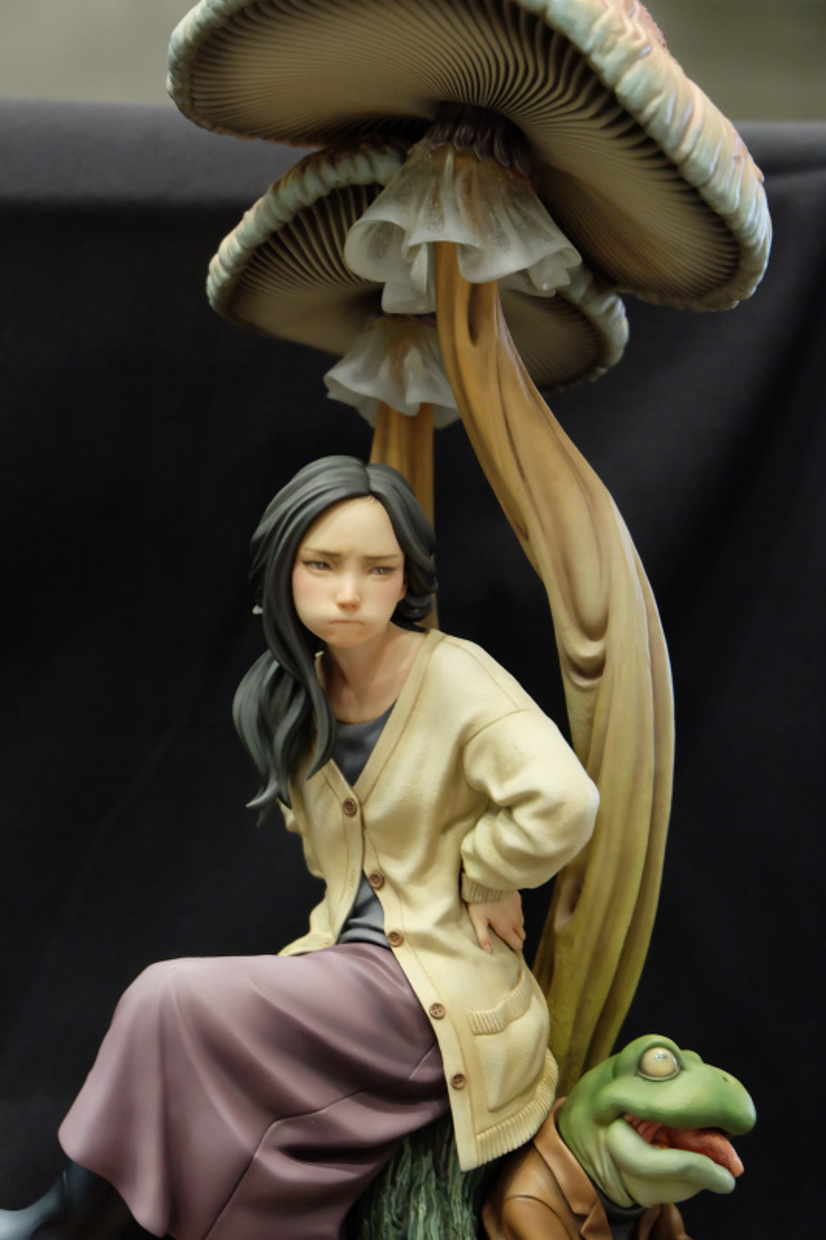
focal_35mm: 75
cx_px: 413
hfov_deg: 18.2
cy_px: 620
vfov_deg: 27.0
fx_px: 2582
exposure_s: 1/26
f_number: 5.6
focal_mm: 50
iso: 3200
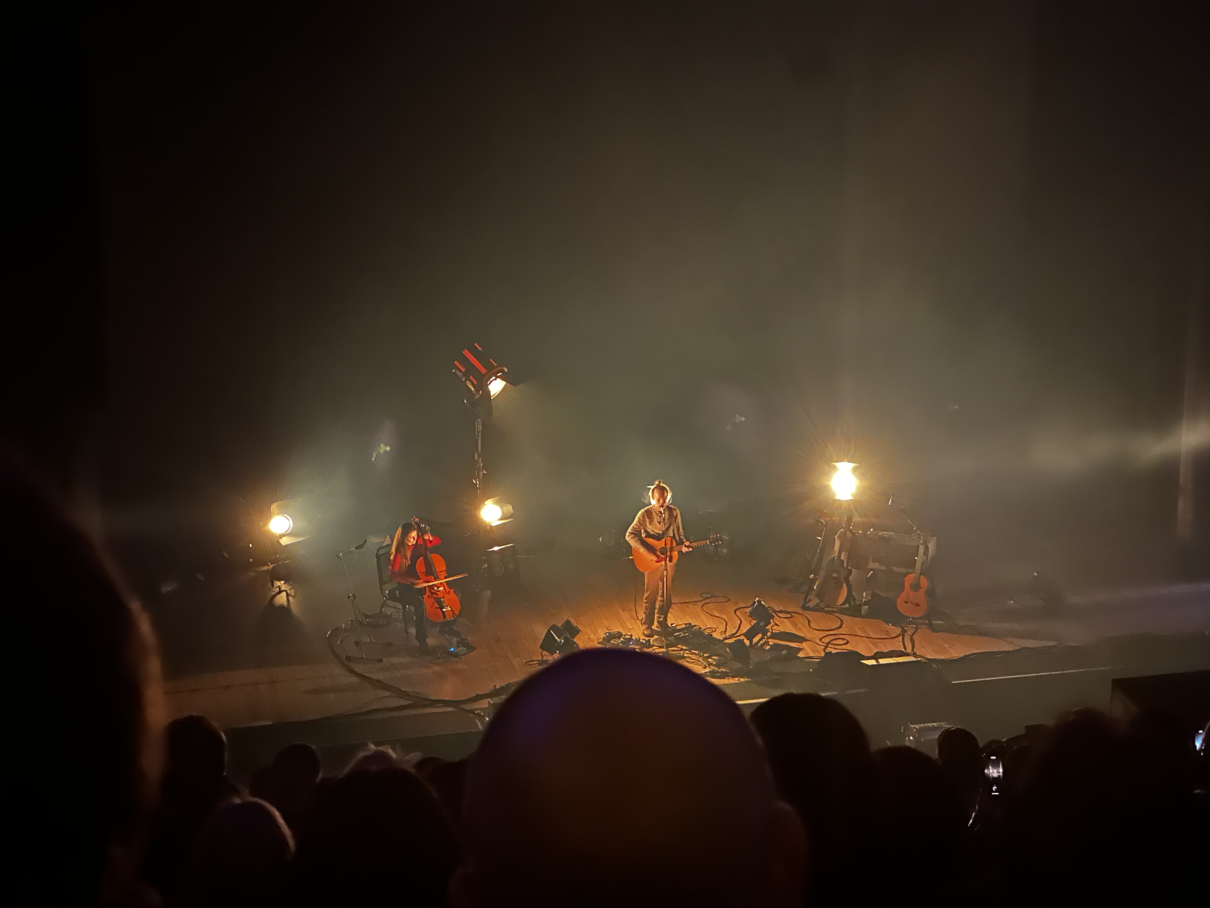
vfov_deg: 19.1
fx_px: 2692
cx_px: 605
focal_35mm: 77
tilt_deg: -18.0
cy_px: 454
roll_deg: +0.2
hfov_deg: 25.3
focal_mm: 9
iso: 640
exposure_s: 1/2
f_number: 2.8
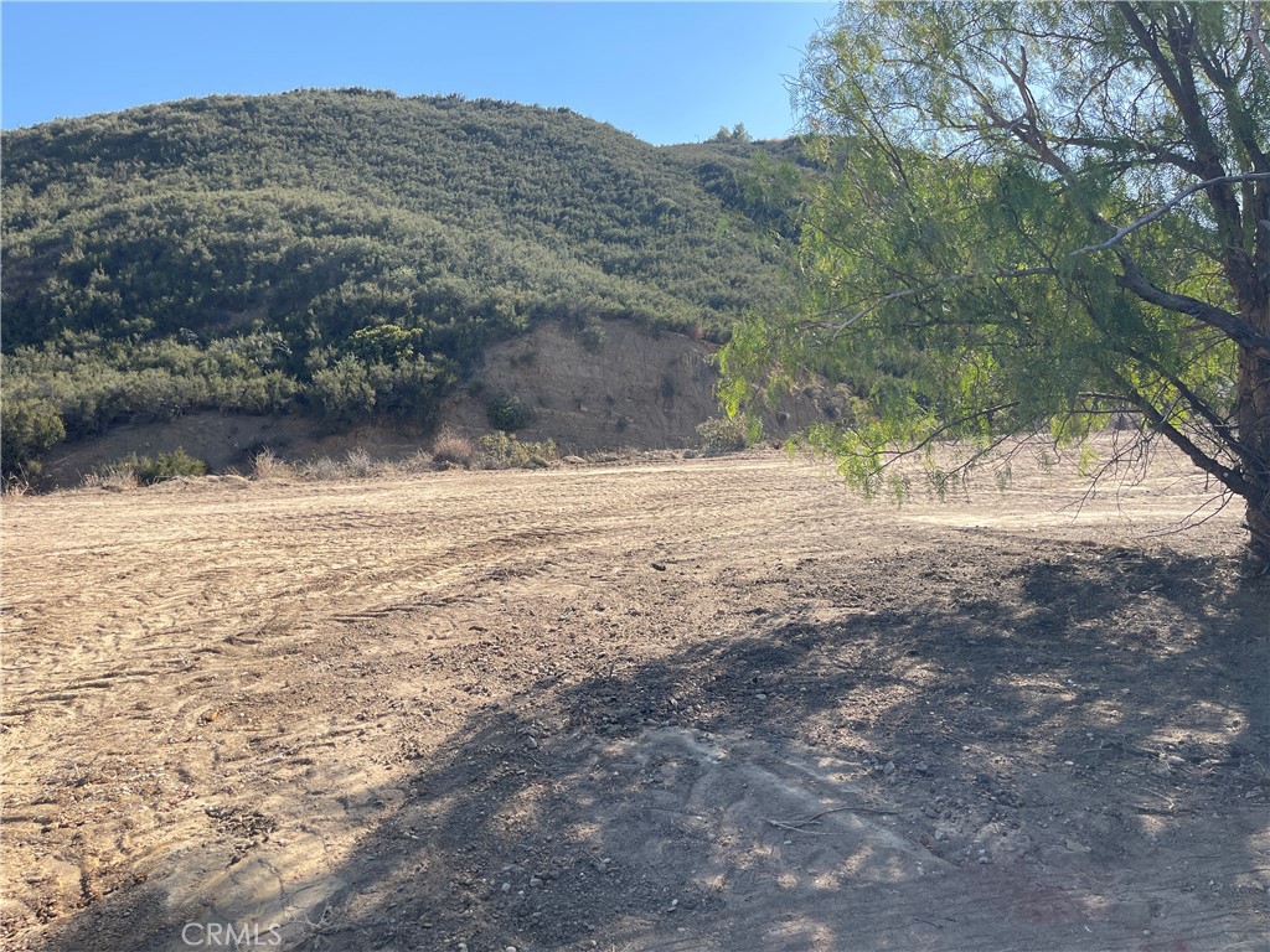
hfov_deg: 69.4
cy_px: 476
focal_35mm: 25
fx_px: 917
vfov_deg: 54.9
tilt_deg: -7.6
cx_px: 635
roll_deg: -0.5
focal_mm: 5.1
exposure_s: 1/1715
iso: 32
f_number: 1.6
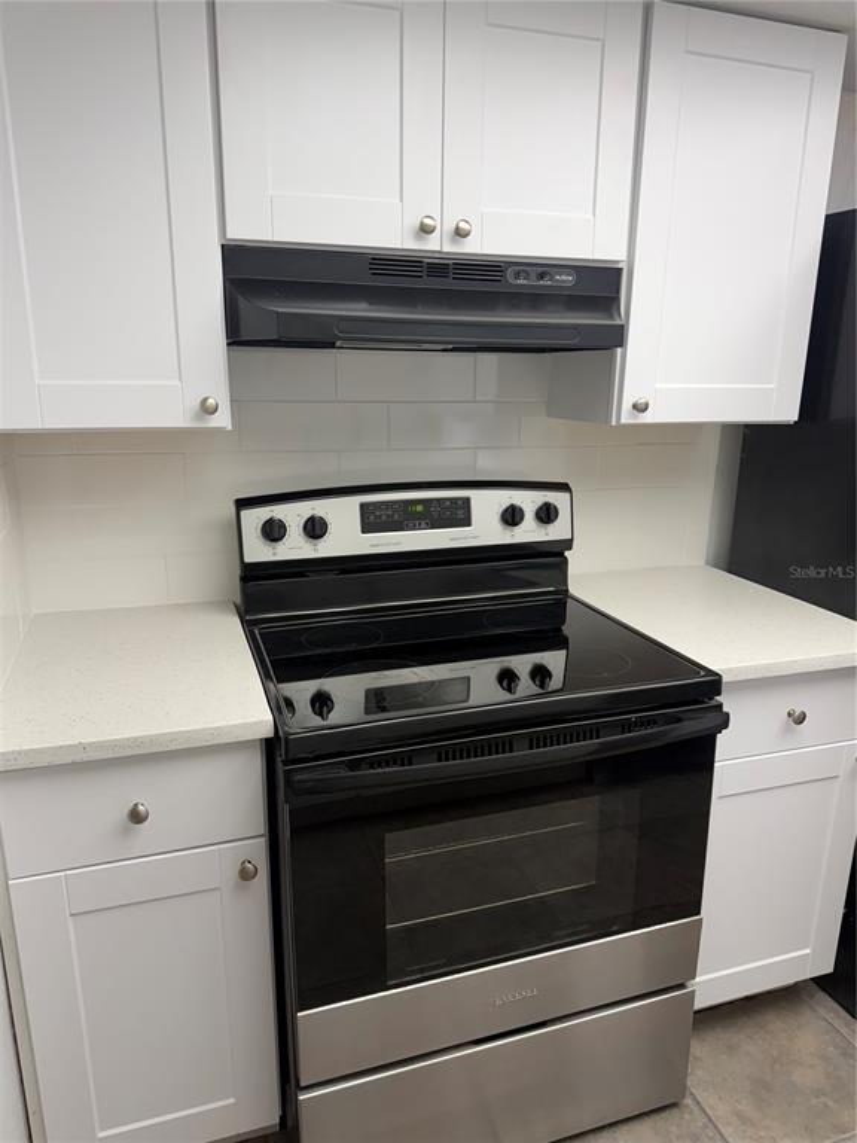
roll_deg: -1.1
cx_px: 428
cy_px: 572
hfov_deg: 56.8
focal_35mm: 24
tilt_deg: -14.7
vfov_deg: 71.6
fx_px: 792
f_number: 1.78
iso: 160
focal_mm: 6.76
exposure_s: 1/120
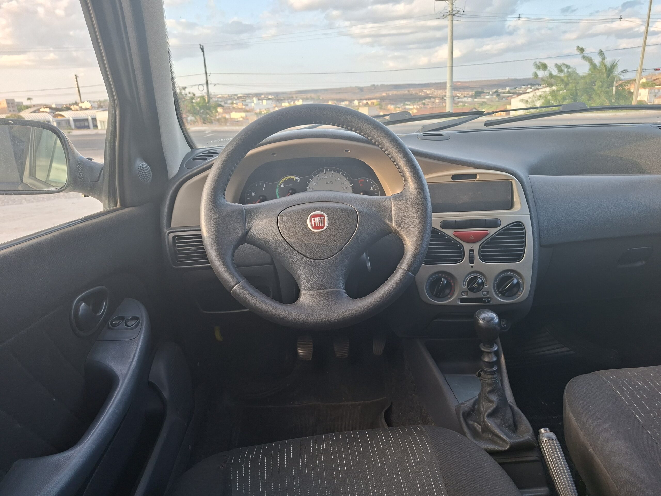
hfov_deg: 73.9
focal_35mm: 23
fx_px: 439
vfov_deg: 58.9
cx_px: 330
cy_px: 248
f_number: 1.8
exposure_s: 1/100
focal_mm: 5.54
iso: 50
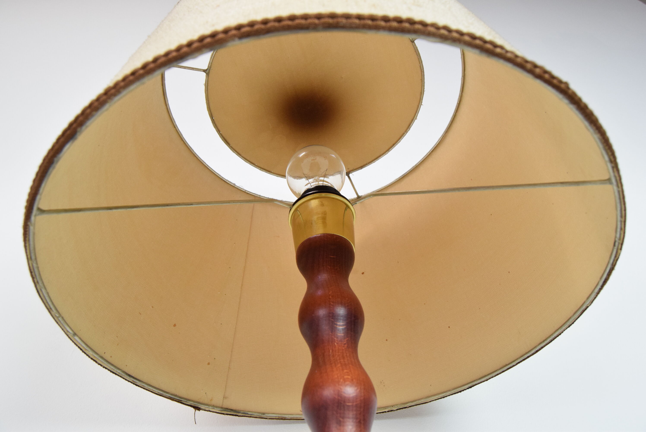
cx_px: 323
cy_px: 216
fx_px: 485
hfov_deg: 67.3
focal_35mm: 27
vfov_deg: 48.0
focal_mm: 18
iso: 1600
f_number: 7.1
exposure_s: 1/200
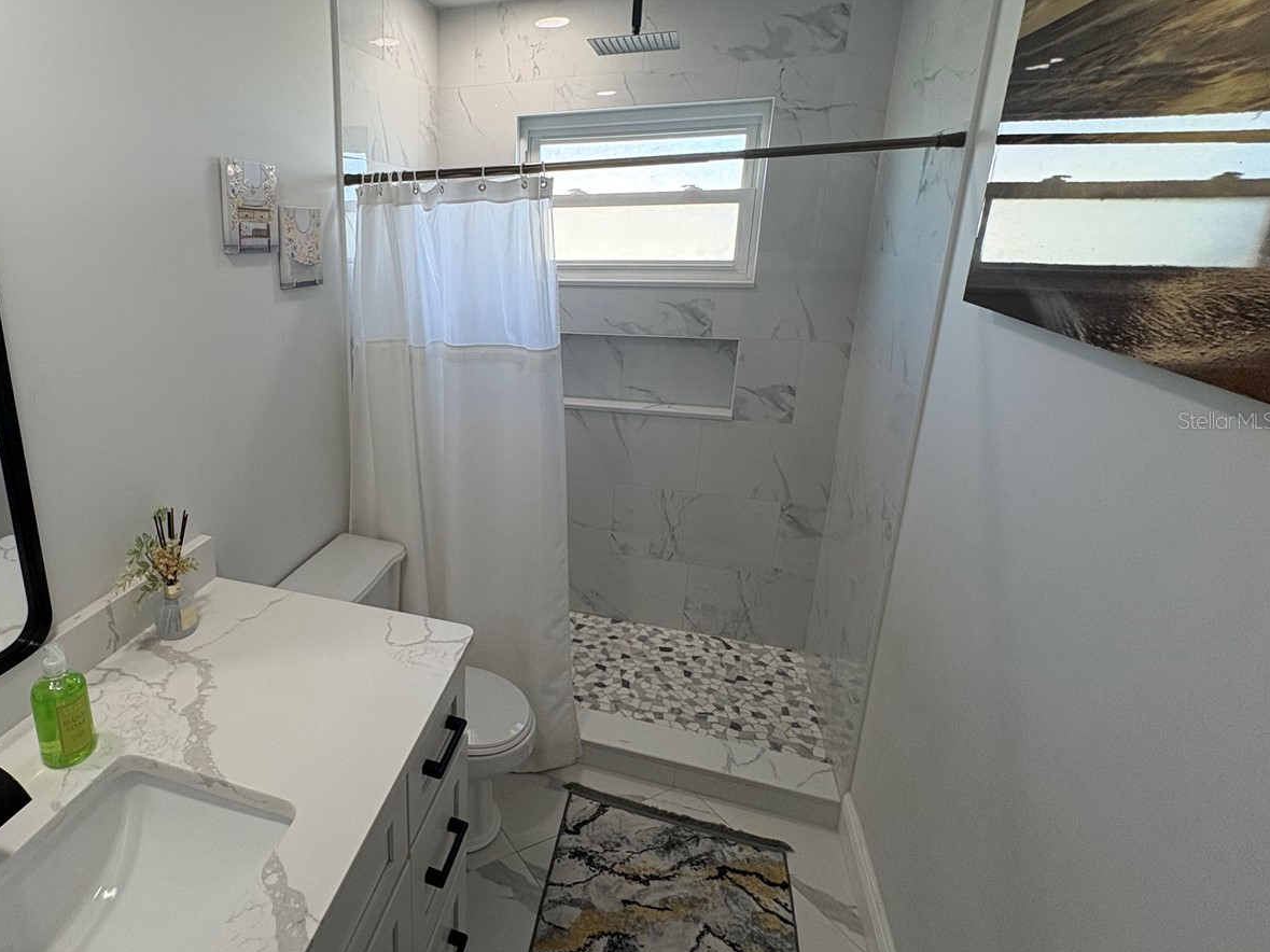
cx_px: 418
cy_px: 420
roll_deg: +1.1
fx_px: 697
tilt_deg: -15.7
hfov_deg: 81.7
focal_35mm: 19
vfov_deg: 68.4
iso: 100
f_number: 2.2
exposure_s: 1/125
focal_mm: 2.22
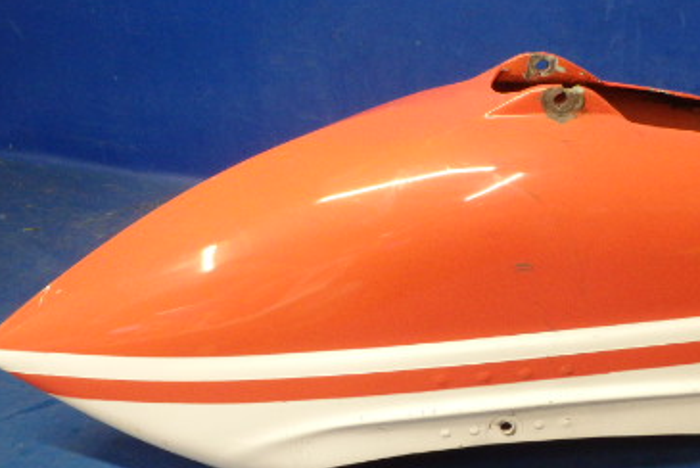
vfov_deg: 26.3
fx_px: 992
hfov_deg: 37.6
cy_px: 330
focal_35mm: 51
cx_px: 547
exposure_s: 1/30
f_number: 3.9
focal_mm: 5
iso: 500
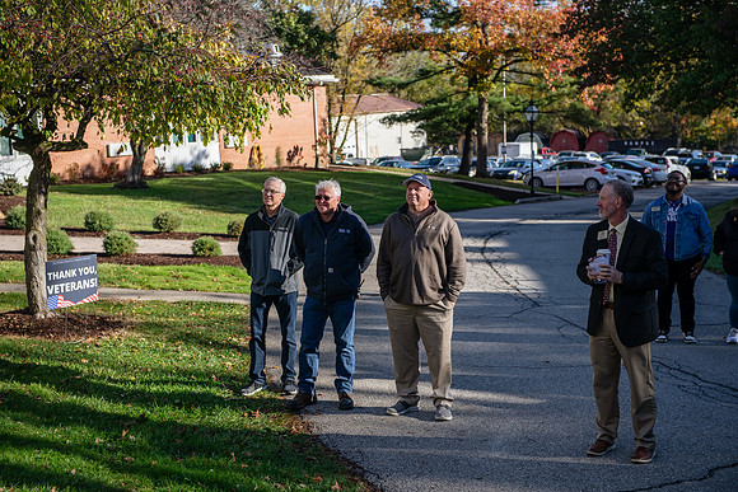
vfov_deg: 23.4
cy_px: 246
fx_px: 1189
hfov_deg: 34.5
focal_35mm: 58
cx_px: 369
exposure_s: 1/500
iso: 80
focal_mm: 58
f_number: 4
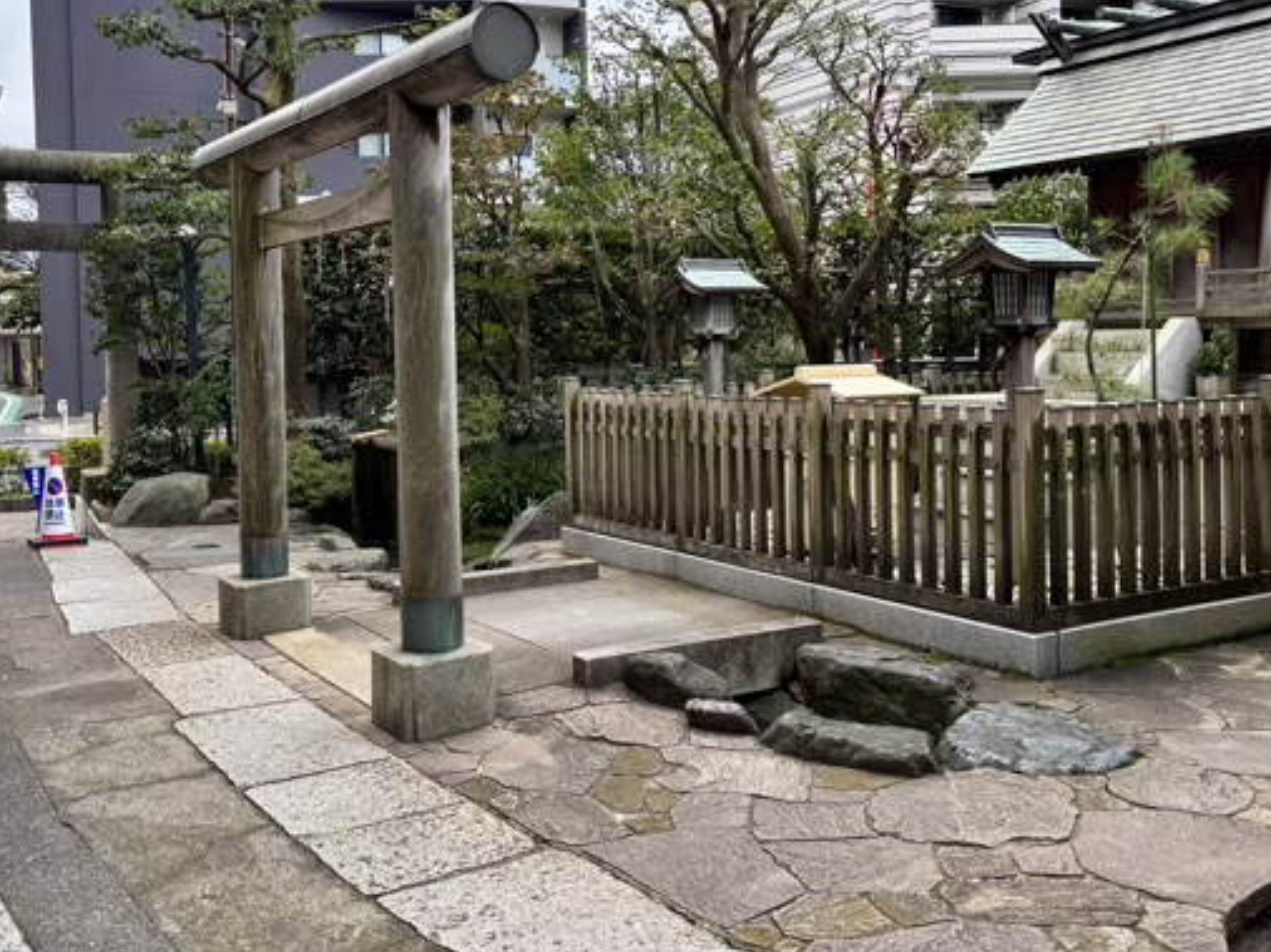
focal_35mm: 36
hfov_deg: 51.3
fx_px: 1321
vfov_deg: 39.4
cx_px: 588
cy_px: 376
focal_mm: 5.96
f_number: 1.6
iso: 50
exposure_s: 1/559
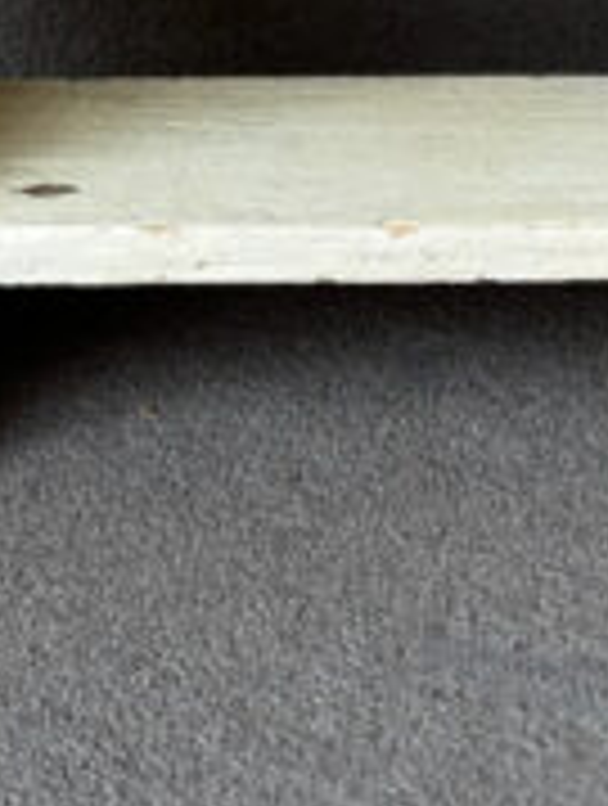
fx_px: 2497
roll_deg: +1.9
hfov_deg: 13.8
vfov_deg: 17.8
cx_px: 482
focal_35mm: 107
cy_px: -50
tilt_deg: -26.7
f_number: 1.78
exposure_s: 1/172
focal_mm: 6.76
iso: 80
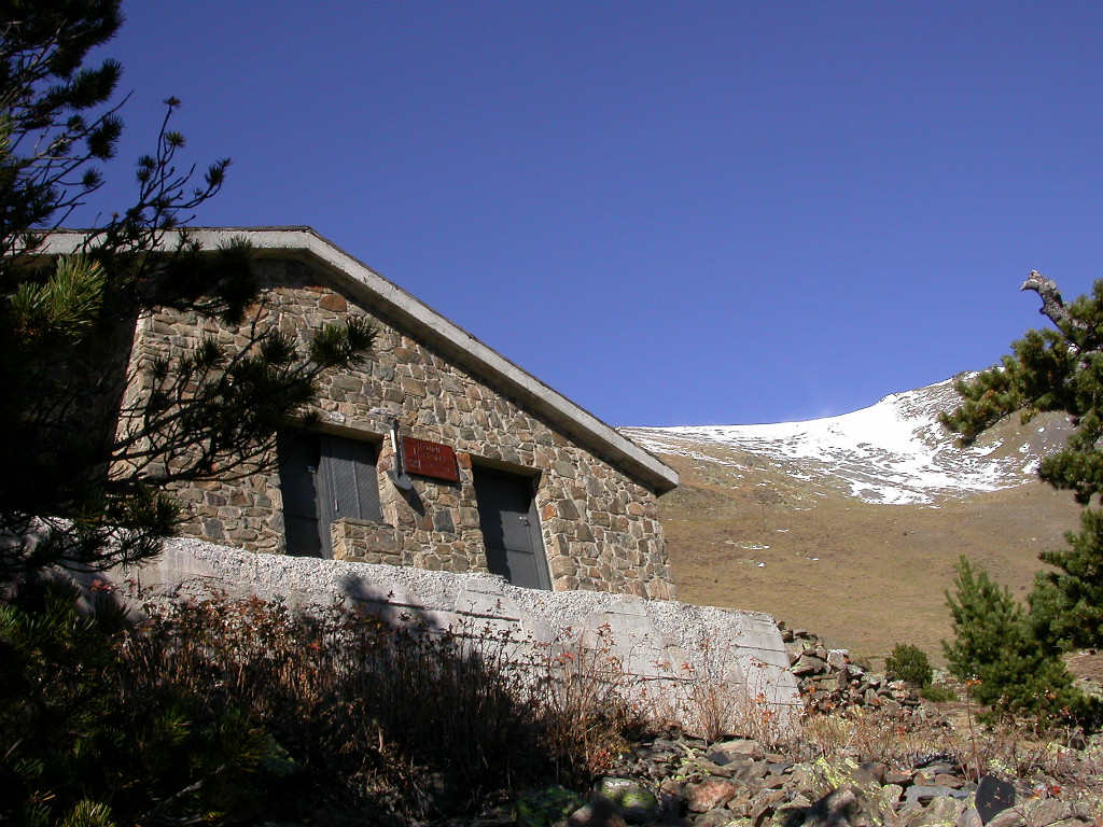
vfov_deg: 37.7
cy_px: 414
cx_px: 552
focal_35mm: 38
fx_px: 1211
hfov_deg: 49.0
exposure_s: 1/353
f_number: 7.5
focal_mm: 7.85
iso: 100
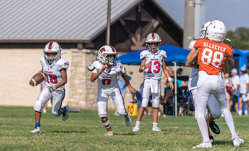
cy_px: 80
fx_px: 2166
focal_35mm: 322
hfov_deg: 6.6
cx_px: 54
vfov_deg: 4.0
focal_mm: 200
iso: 100
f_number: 3.5
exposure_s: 1/2500
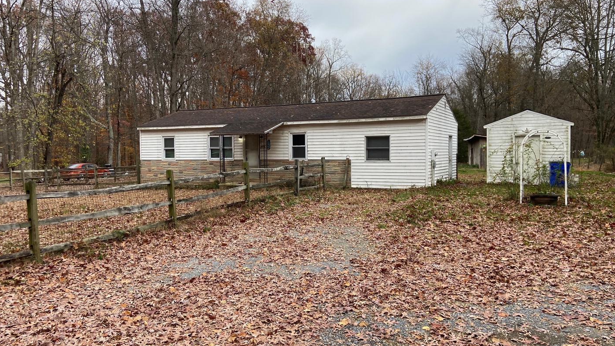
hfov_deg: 66.1
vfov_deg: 40.2
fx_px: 473
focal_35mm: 29
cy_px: 175
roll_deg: -0.2
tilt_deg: -4.5
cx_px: 310
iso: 32
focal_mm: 4.25
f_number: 1.8
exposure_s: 1/702
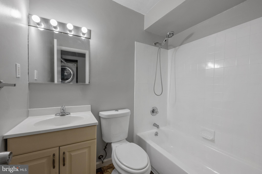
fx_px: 102
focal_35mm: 14
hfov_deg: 104.3
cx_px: 131
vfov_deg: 81.2
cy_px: 87
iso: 320
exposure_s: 1/50
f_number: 8
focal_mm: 14
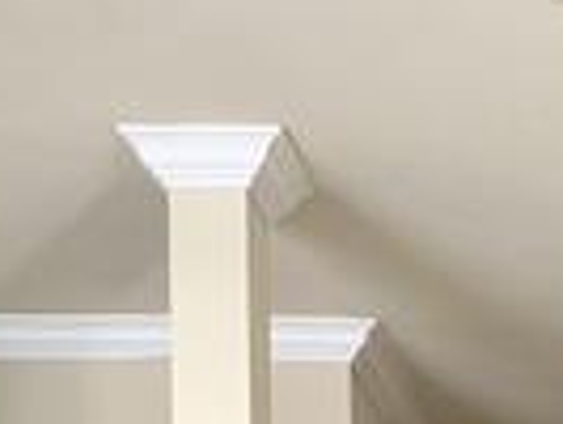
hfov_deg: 15.0
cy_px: 916
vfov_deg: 10.6
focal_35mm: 125
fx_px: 2035
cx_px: 753
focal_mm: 4.25
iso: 125
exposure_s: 1/60
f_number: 1.8
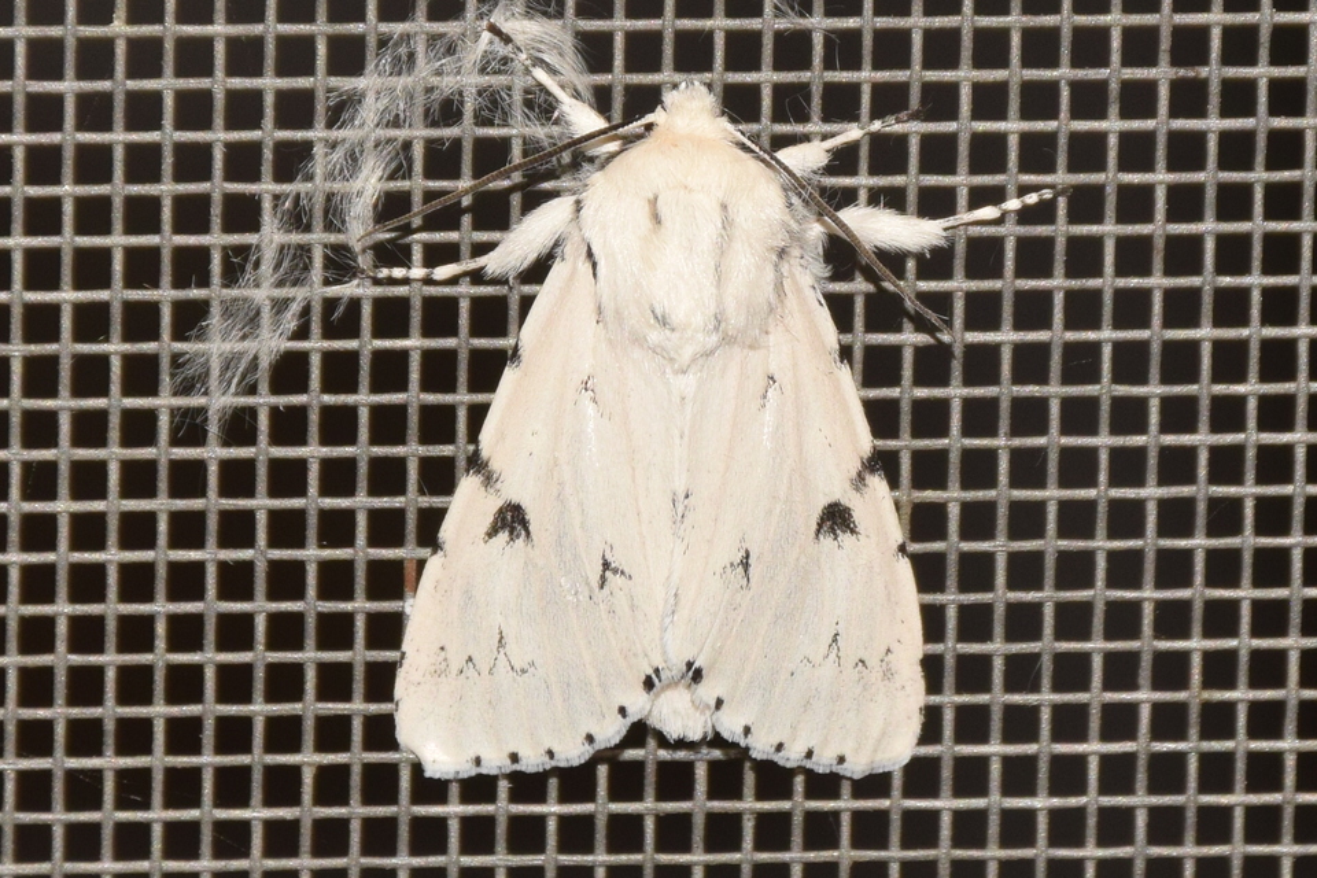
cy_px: 439
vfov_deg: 6.5
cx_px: 658
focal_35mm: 210
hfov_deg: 9.8
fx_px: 7682
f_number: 10
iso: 400
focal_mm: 140
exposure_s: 1/160
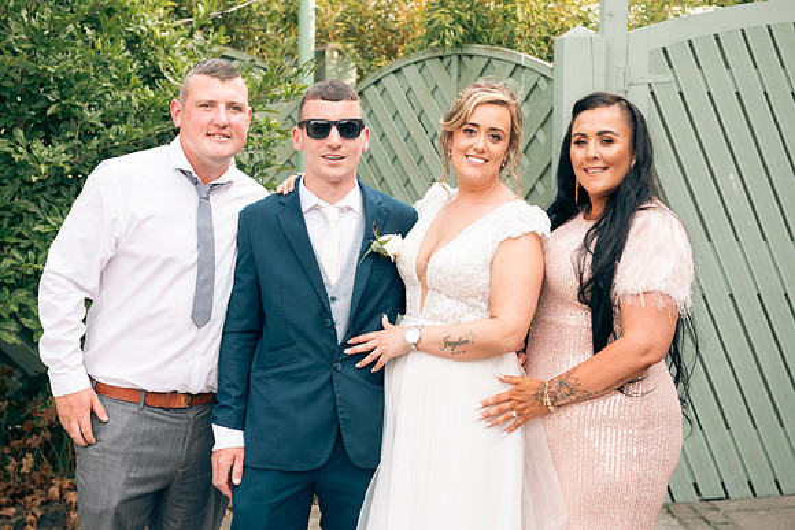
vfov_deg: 19.5
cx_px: 398
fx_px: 1546
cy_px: 265
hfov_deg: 28.8
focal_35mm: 70
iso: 160
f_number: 6.3
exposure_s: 1/160
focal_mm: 70
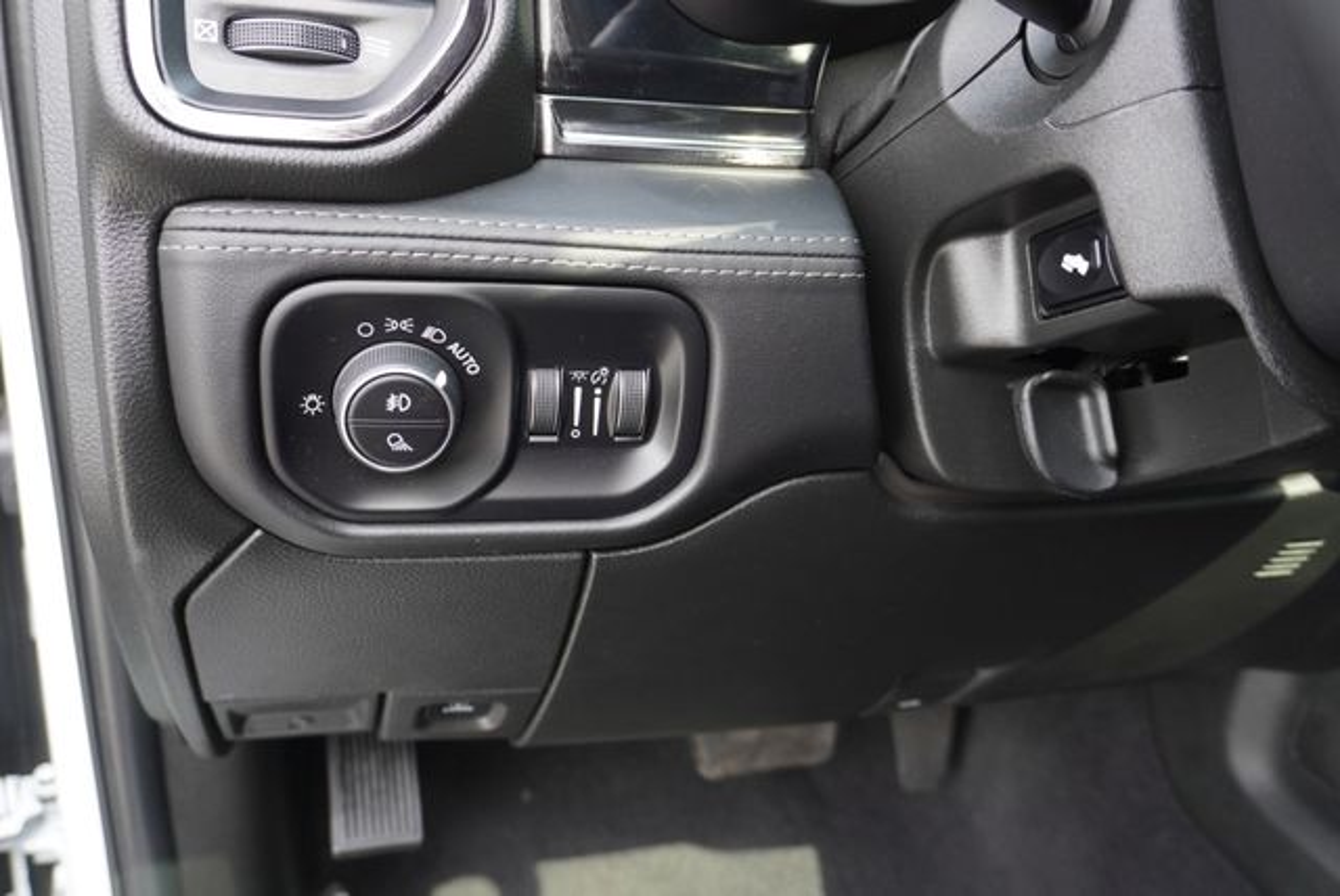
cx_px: 670
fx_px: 1062
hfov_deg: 64.5
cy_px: 448
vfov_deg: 45.8
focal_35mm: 28
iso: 200
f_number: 4
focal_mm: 19
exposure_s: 1/60
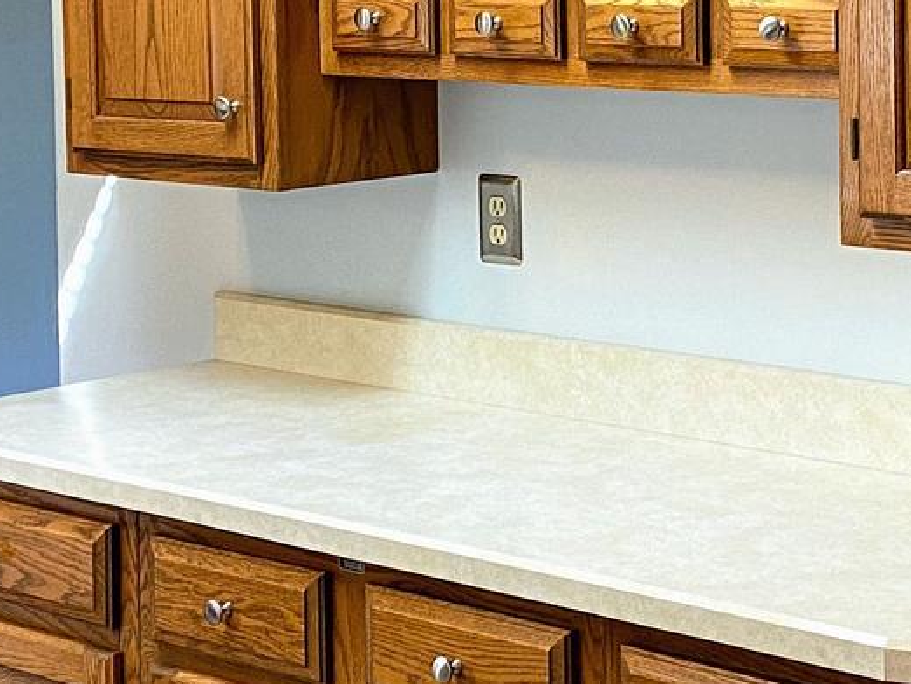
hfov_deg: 19.3
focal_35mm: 102
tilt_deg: -4.4
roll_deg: +0.7
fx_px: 2686
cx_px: 476
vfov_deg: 14.4
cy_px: 108
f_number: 1.8
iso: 80
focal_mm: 4.25
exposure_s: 1/60
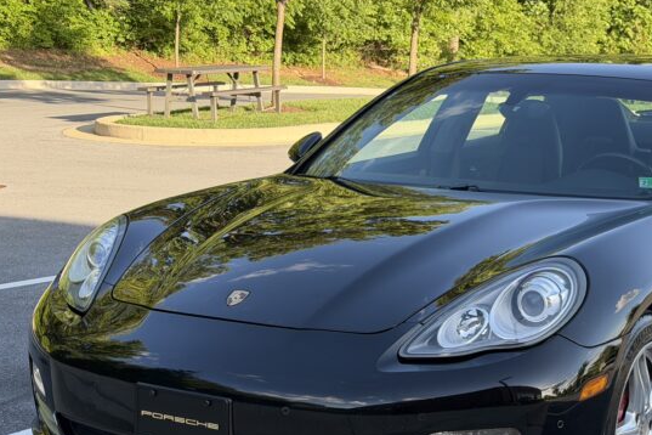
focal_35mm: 74
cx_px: 438
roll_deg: -1.9
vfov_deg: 18.3
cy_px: 346
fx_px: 1340
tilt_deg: -13.1
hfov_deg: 27.2
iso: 80
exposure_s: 1/523
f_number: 1.78
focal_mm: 6.76
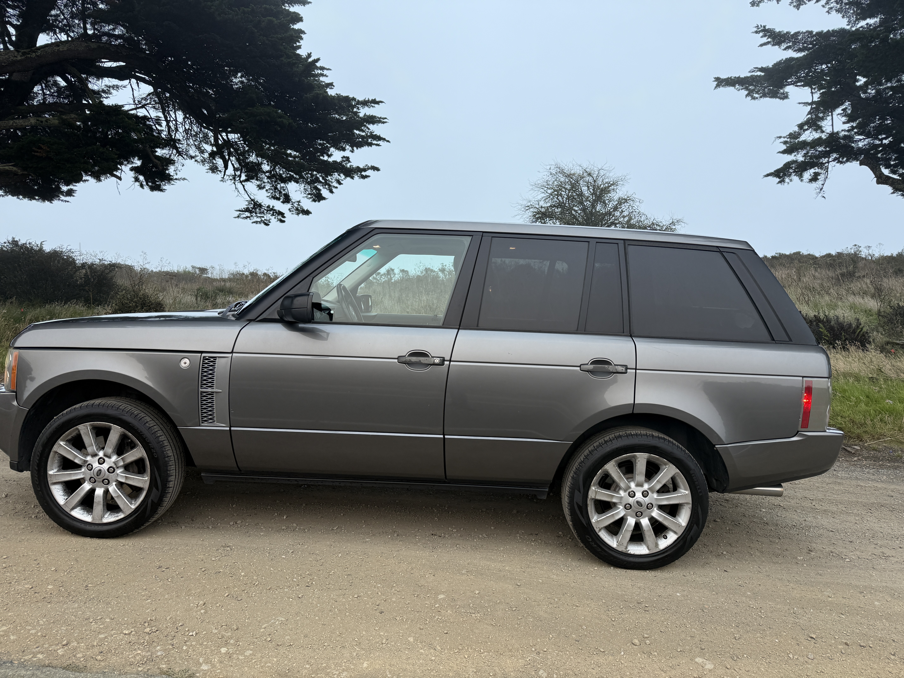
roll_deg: +1.4
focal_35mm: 24
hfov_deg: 71.6
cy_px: 339
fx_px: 627
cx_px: 452
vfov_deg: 56.8
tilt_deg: -3.2
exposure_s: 1/176
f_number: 1.78
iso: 64
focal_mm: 6.76
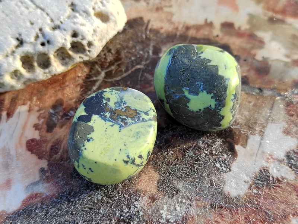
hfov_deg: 41.2
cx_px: 149
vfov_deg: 31.5
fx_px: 396
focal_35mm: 46
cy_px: 112
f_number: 1.9
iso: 459
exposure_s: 1/681
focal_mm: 5.52
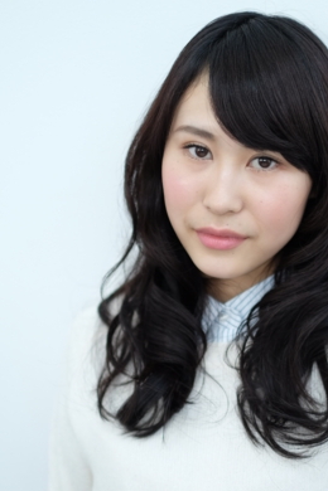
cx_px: 209
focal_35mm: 87
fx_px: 1189
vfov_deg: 23.4
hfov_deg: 15.7
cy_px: 287
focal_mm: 35
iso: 200
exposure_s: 1/180
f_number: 1.4
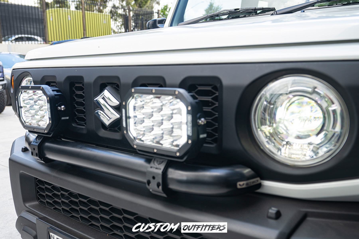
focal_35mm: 29
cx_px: 180
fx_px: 289
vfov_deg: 45.0
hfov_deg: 63.7
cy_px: 120
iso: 100
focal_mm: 29
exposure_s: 1/60
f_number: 4
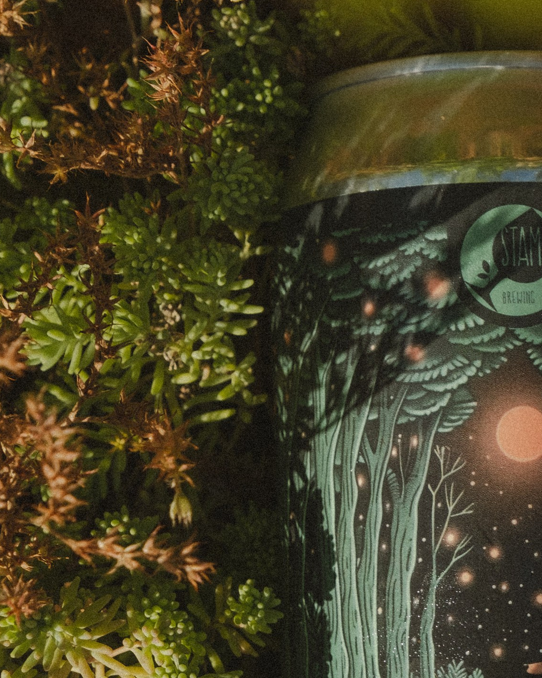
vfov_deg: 10.9
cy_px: 675
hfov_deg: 8.8
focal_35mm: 175
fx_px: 3509
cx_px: 498
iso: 100
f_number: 6.4
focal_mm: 43.2
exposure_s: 1/180
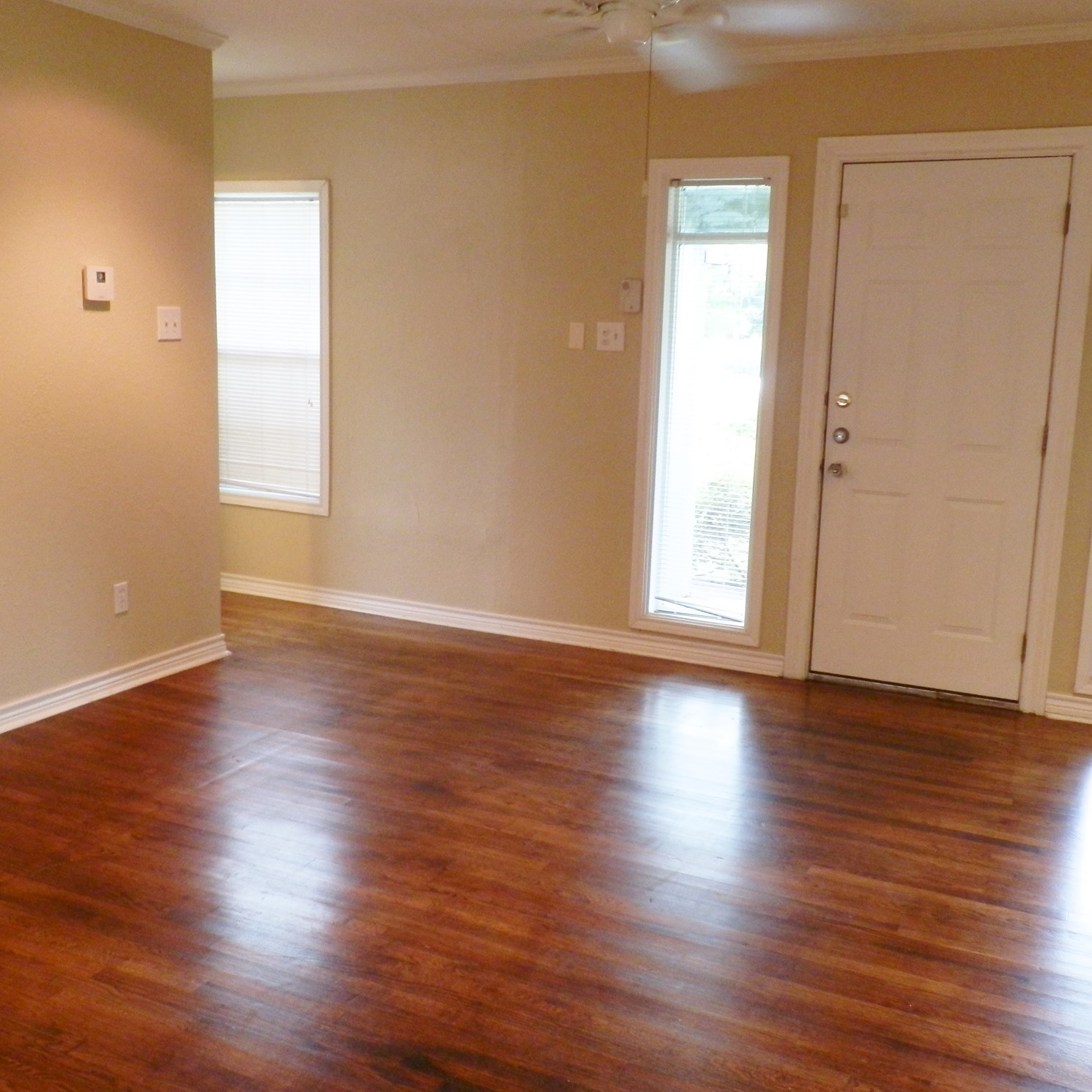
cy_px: 535
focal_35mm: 34
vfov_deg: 48.4
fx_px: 1213
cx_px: 527
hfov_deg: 48.4
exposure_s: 1/15
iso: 200
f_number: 3.3
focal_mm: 5
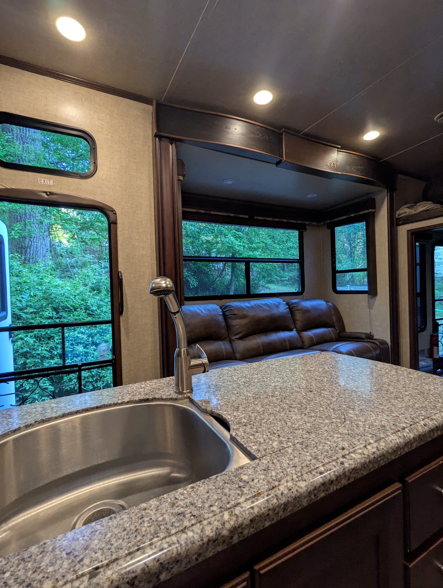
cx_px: 222
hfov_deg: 78.2
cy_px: 294
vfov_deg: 94.4
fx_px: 272
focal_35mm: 16
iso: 238
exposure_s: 1/23.8
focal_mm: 2.35
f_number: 2.2
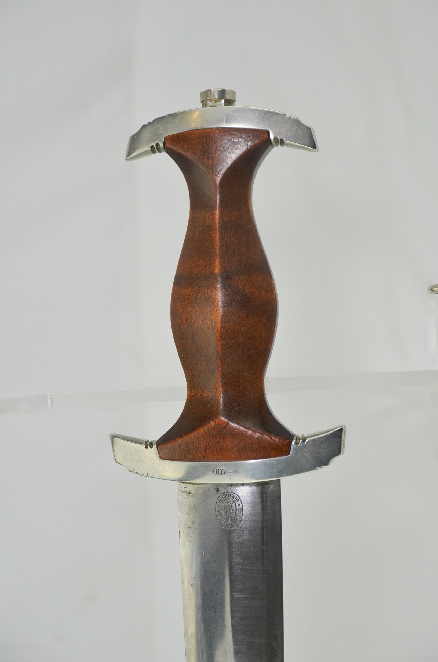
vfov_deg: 19.5
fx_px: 1925
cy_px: 331
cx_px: 219
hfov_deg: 13.0
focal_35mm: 105
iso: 400
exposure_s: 1/250
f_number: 5.3
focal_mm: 70
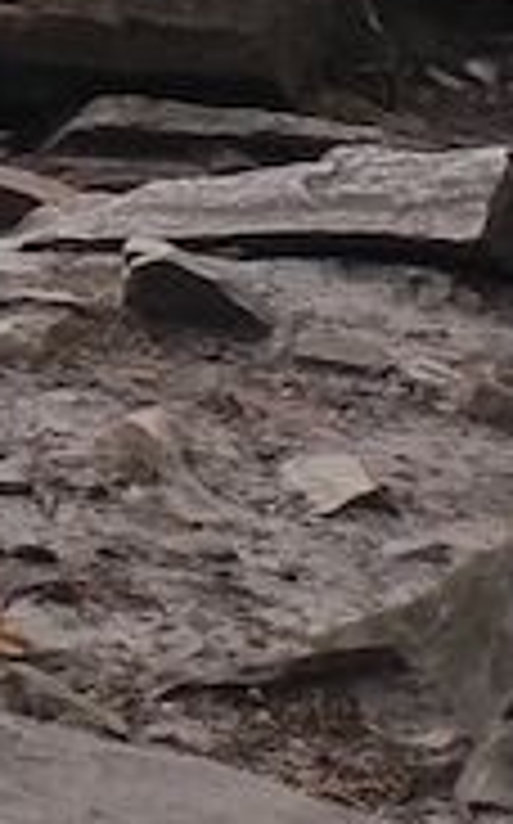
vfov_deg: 11.1
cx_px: -2174
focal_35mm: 174
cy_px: -711
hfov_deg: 5.4
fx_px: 3901
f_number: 1.89
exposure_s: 1/2431
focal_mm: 5.43
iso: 100
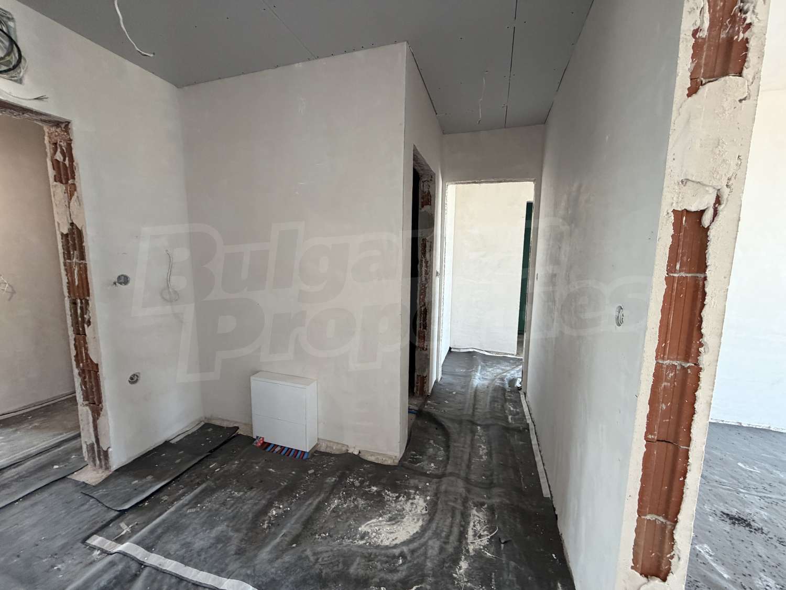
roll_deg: +0.9
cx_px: 393
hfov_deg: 102.1
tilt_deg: -7.2
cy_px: 295
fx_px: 318
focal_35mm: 14
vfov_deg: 85.7
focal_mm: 2.22
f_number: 2.2
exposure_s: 1/82
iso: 320
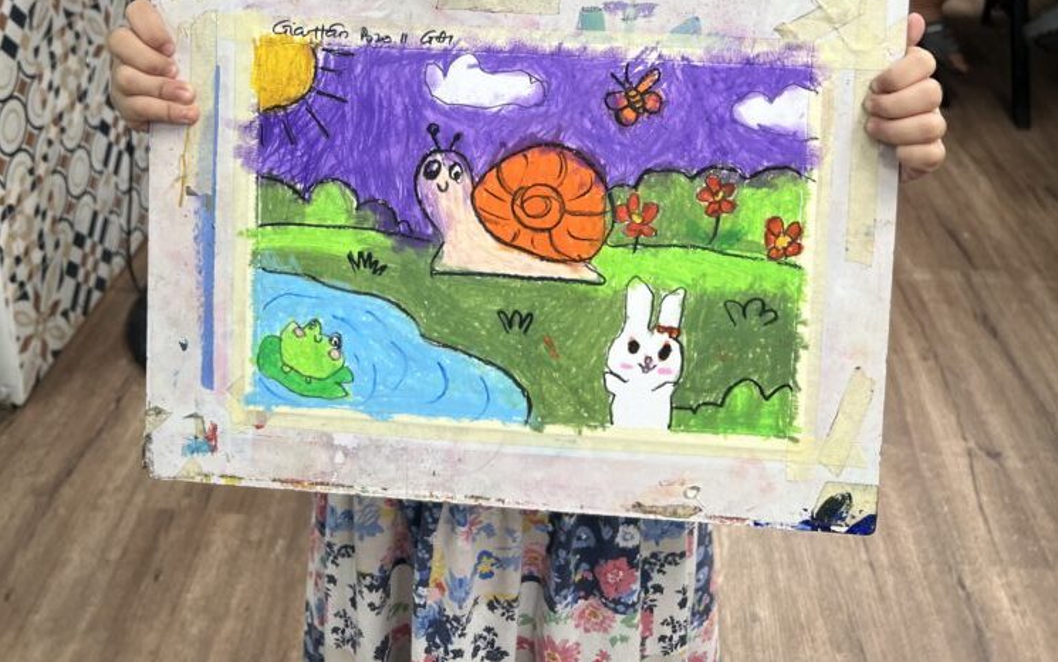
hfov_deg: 52.7
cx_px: 531
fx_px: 1067
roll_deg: -0.8
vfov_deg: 31.8
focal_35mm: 37
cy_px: -3
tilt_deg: -18.6
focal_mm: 5.7
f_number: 1.5
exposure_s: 1/100
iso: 100
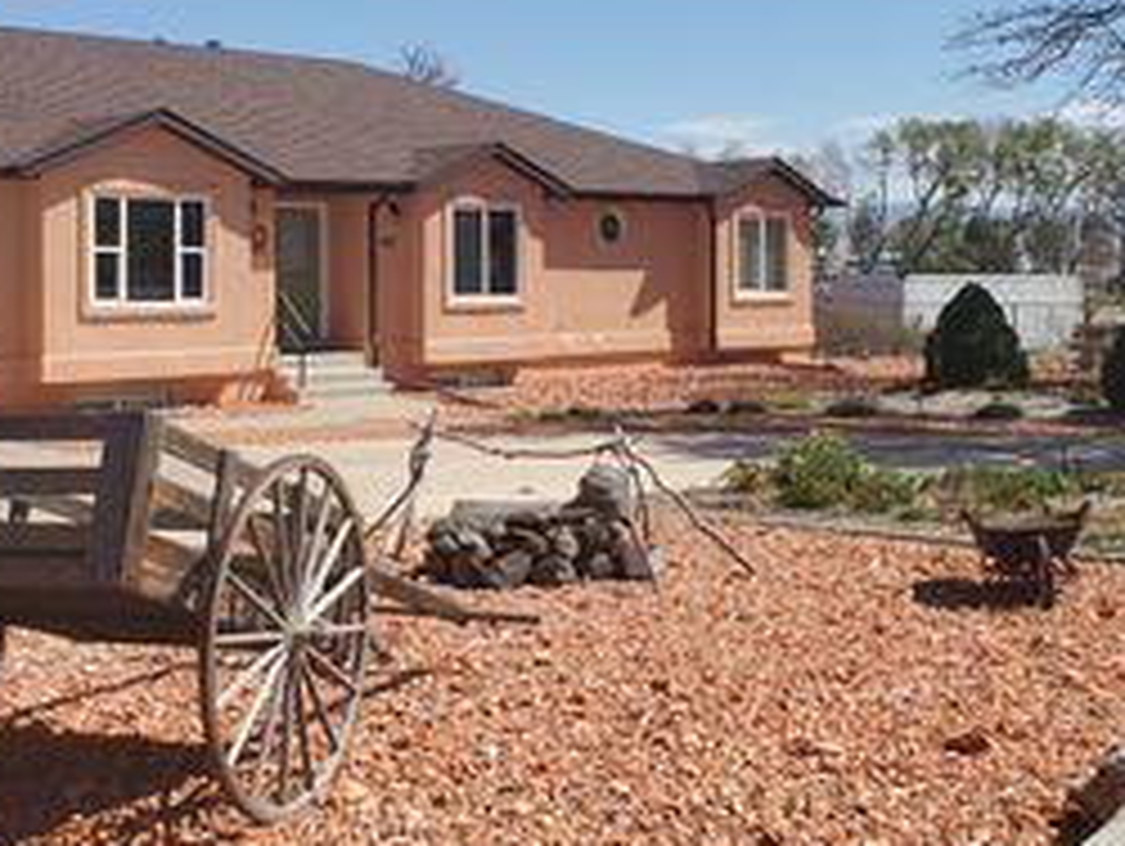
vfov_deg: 28.0
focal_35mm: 52
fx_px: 1692
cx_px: 482
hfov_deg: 36.7
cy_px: 308
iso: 50
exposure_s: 1/1799
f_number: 2.4
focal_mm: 4.3
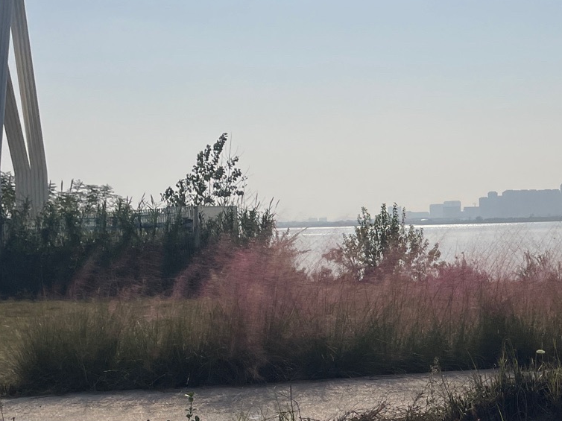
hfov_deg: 26.0
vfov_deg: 21.3
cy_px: 200
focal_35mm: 69
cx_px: 619
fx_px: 1120
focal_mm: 4.2
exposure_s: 1/20408
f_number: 1.6
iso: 40
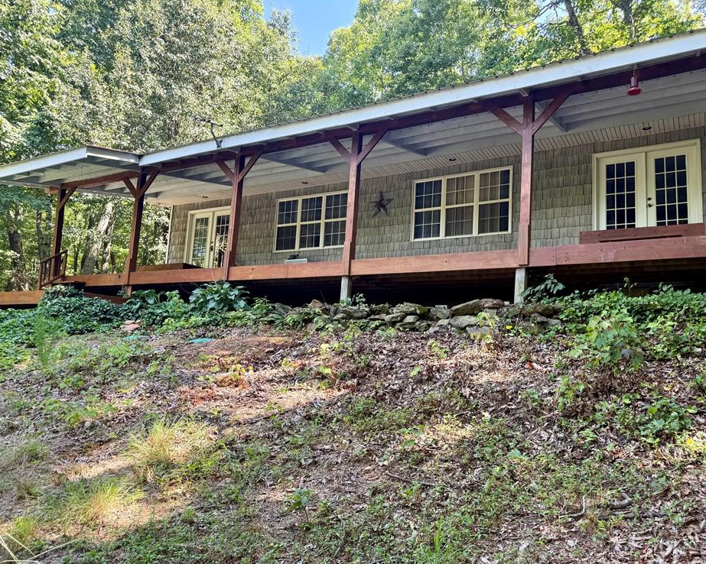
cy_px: 287
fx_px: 543
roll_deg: -3.3
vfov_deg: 54.9
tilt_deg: +9.4
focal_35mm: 26
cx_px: 376
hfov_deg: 66.0
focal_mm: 6.76
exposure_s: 1/156
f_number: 1.78
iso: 64
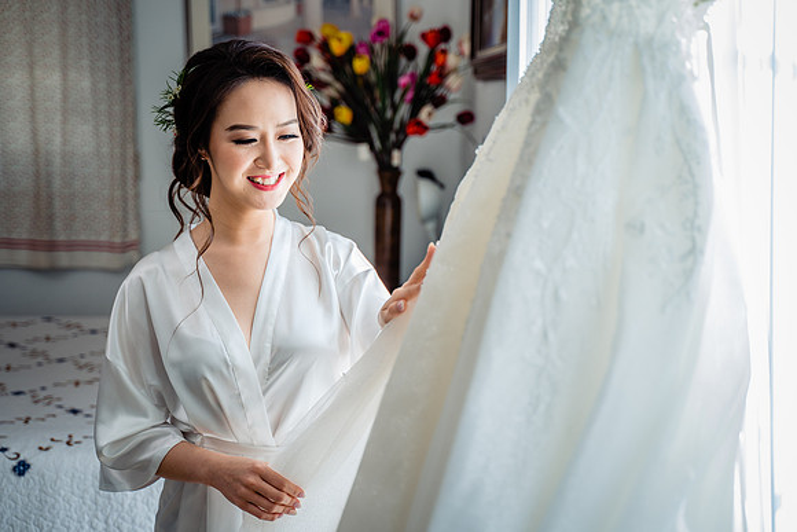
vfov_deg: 25.5
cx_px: 398
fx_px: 1174
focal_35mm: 53
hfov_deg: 37.5
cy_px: 266
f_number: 2.8
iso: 250
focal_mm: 53
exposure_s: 1/160
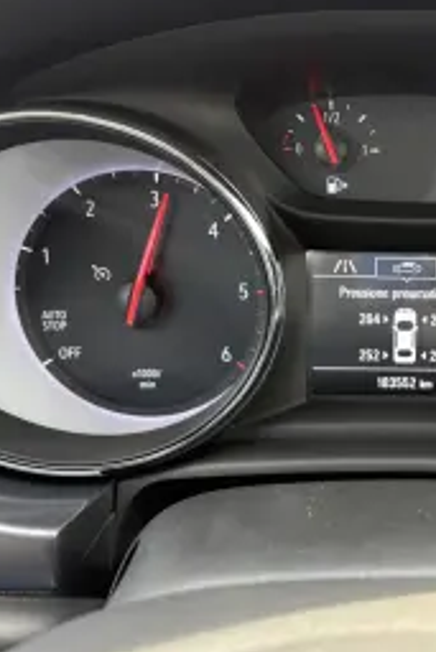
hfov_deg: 32.7
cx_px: 418
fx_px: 689
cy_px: 334
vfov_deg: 50.7
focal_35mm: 38
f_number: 1.6
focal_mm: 5.96
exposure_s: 1/121
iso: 125
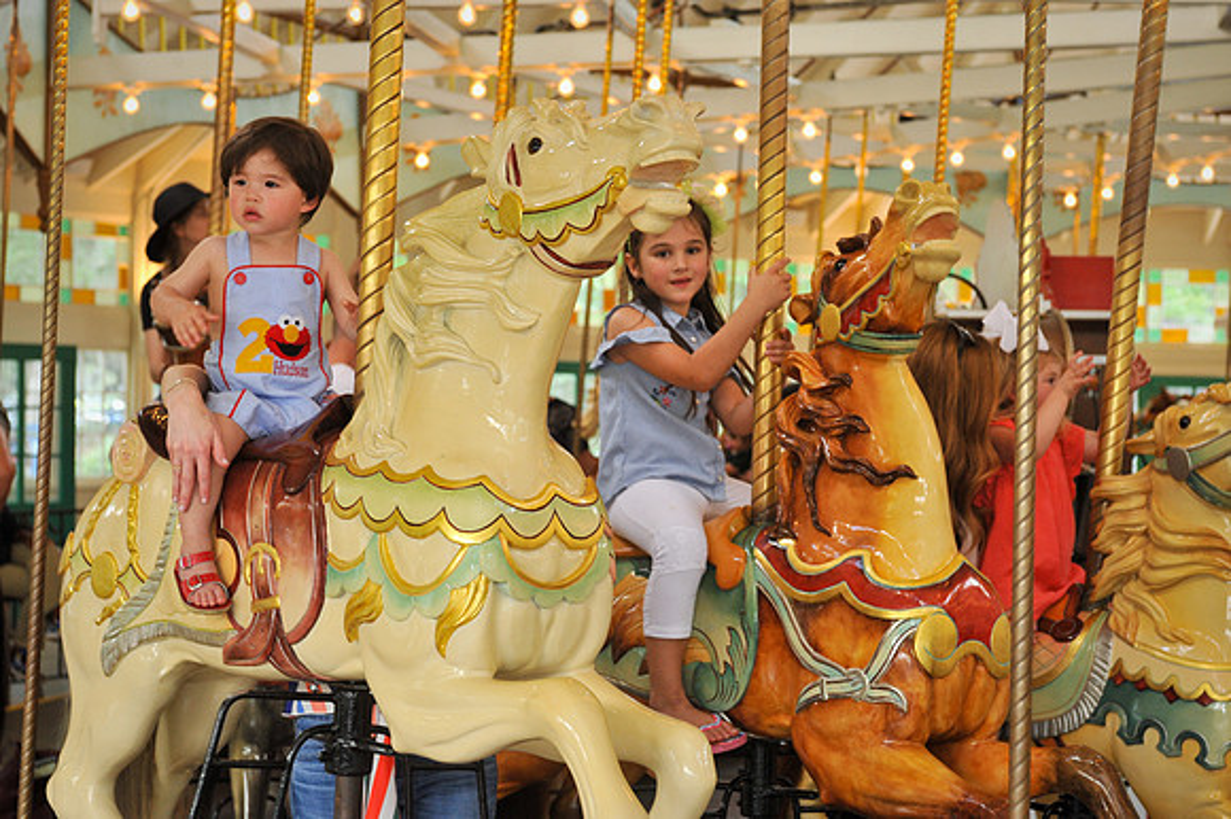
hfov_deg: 28.9
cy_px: 410
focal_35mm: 70
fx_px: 2392
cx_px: 616
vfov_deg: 19.4
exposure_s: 1/160
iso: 1250
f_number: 5.6
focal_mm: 70
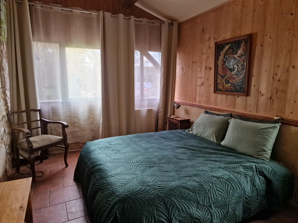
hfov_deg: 73.9
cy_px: 112
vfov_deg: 58.9
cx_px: 149
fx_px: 198
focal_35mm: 23
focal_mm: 6.4
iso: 500
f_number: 1.8
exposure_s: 1/120
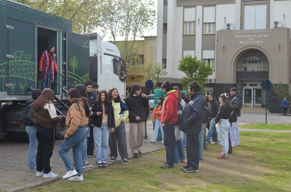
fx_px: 423
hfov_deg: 37.9
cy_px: 96
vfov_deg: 25.6
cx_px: 146
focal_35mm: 52
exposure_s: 1/200
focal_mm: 35
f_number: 7.1
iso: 200
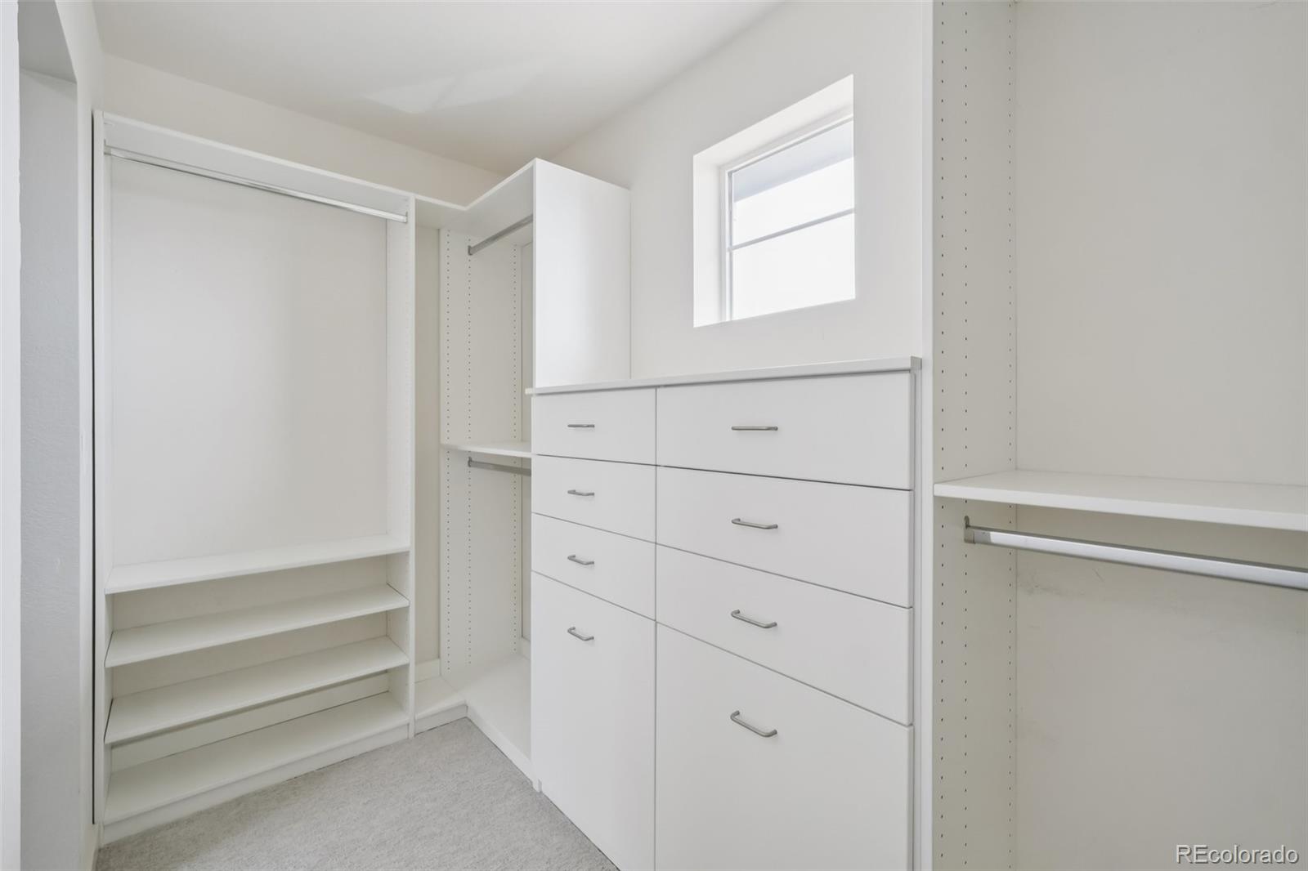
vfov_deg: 77.3
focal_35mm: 15
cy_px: 436
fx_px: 545
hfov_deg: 100.4
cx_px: 654
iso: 800
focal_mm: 10
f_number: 8
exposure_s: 1/25
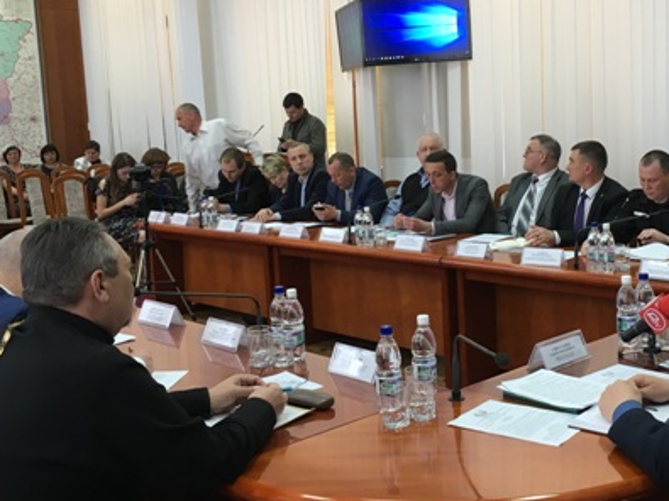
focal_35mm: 47
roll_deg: +1.7
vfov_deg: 30.8
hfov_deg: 40.0
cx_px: 440
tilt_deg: -5.2
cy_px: 217
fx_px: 908
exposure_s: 1/33
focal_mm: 4.15
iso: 80
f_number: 2.2
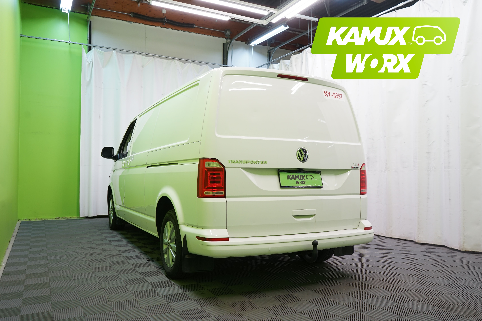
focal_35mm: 28
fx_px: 375
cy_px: 160
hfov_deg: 65.5
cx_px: 241
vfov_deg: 46.4
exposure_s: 1/50
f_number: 5.6
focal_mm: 28
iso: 500
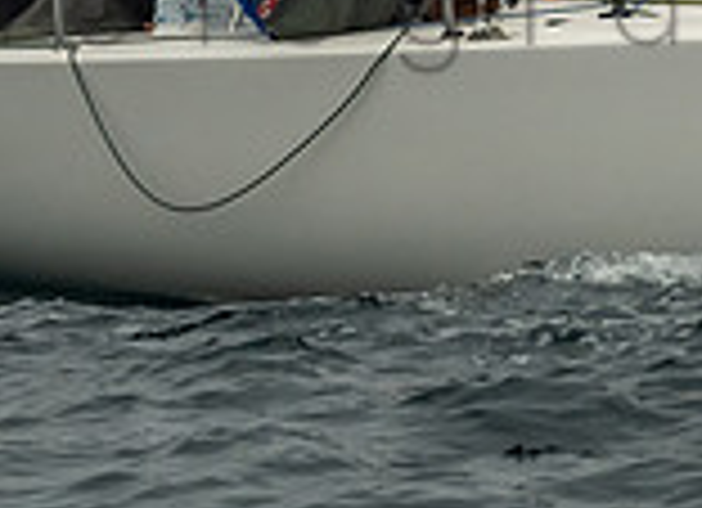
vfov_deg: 2.3
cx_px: 612
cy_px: -457
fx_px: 12841
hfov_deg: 3.1
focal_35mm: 641
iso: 800
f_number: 9
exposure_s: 1/3200
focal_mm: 125
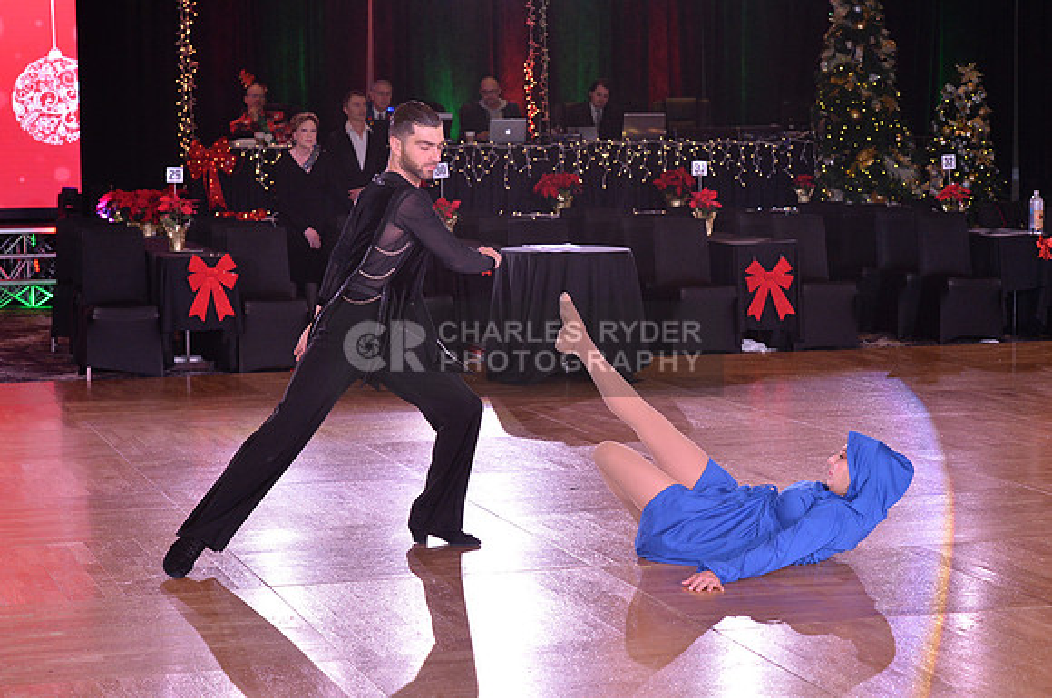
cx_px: 526
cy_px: 349
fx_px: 2510
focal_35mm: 86
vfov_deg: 15.8
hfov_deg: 23.7
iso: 2000
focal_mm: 86
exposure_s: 1/250
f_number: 7.1
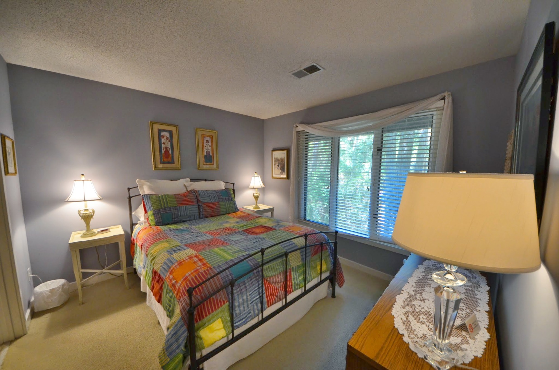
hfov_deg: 112.7
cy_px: 185
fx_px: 186
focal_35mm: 12
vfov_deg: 89.7
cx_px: 280
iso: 800
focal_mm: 8
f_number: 4.5
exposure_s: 1/60
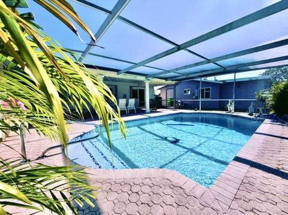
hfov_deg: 102.1
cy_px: 108
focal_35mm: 14
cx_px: 144
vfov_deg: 85.6
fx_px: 116
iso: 25
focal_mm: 2.22
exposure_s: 1/770
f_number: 2.2
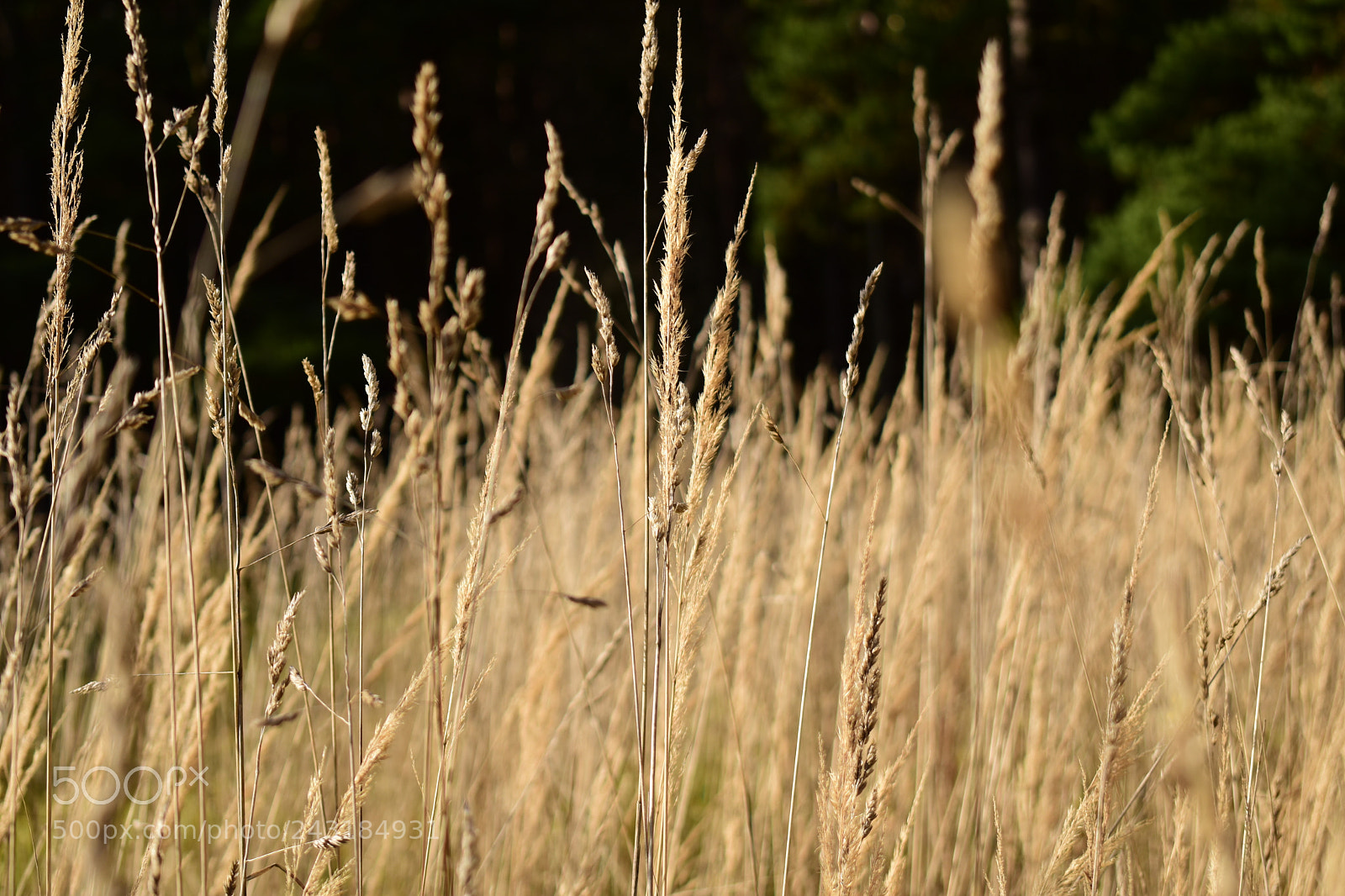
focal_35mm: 72
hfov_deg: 28.1
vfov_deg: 18.9
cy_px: 448
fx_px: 2689
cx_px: 672
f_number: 5.6
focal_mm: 48
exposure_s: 1/400
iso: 100
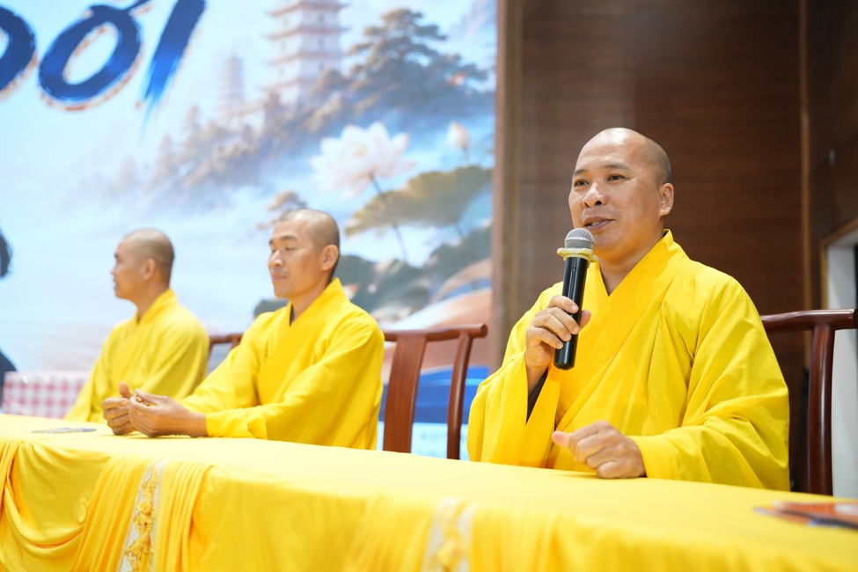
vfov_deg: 35.1
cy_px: 286
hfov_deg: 50.7
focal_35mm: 38
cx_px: 429
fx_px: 906
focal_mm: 38
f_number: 2
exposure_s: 1/200
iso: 2000
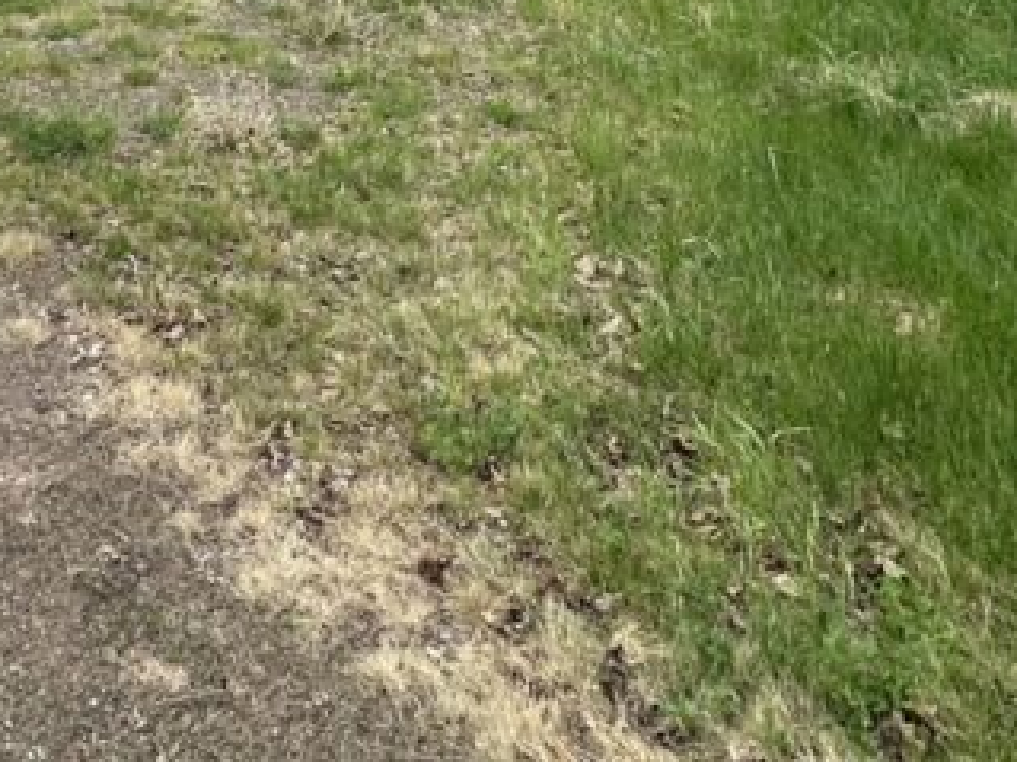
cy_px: -408
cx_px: 233
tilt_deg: +2.6
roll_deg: -0.3
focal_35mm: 45
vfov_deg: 24.4
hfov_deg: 40.7
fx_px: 1322
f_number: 2.2
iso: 40
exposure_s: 1/895
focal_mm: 2.22
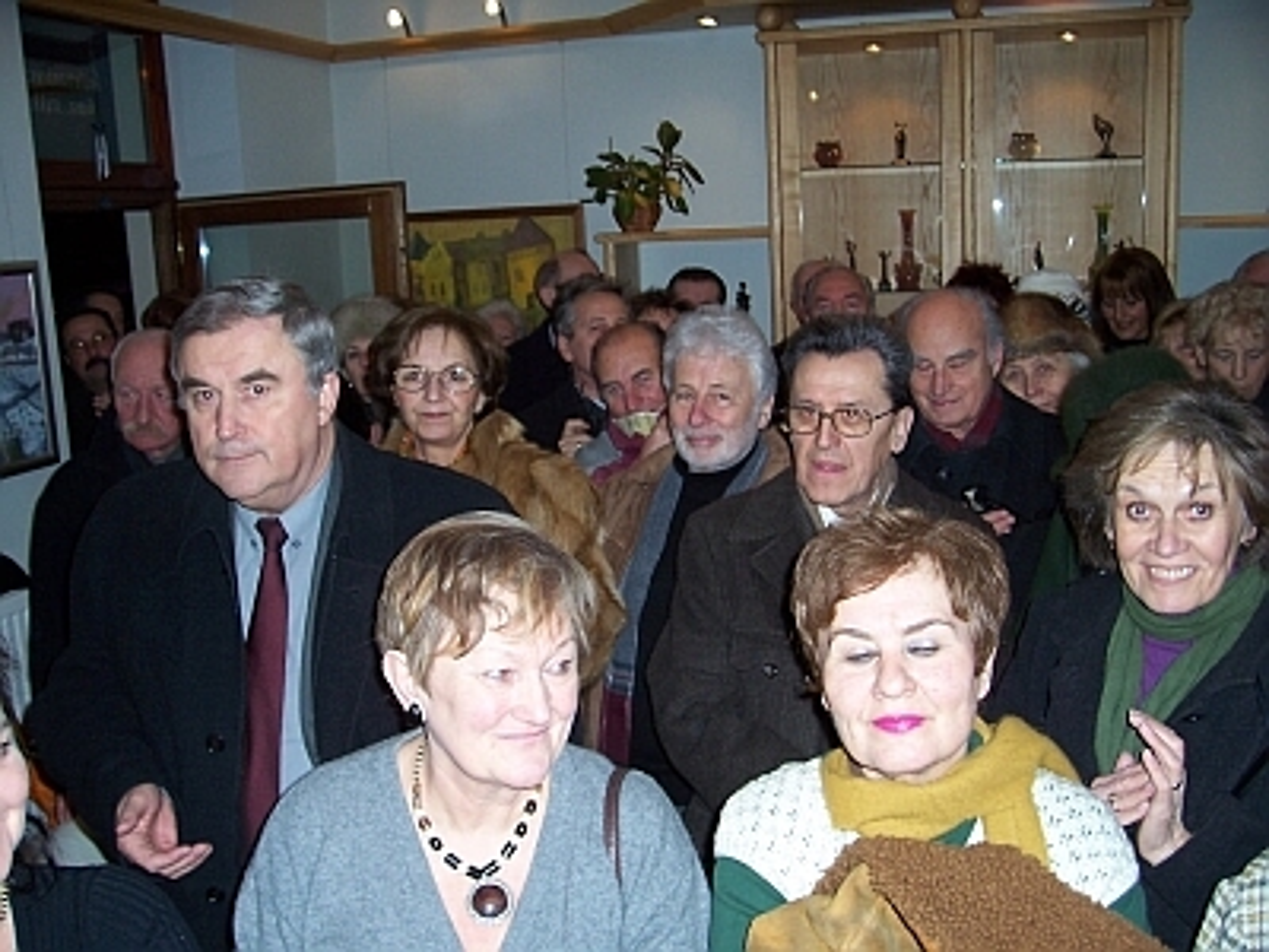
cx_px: 634
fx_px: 1246
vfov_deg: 41.8
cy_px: 476
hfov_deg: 54.0
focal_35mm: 34
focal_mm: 5.6
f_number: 2.7
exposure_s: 1/60
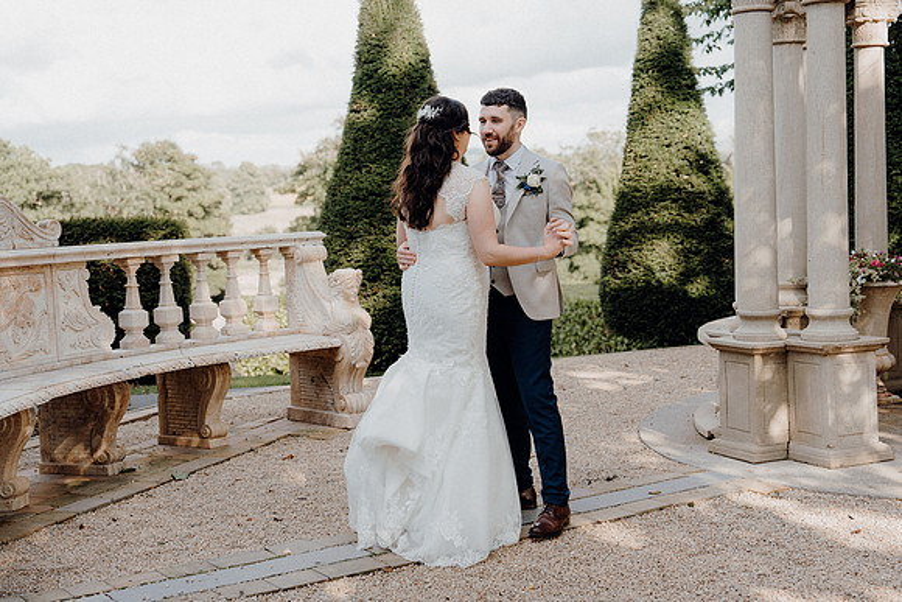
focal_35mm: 52
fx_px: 1314
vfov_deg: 25.8
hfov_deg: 37.9
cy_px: 301
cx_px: 451
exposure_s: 1/250
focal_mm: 52
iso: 125
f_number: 3.5
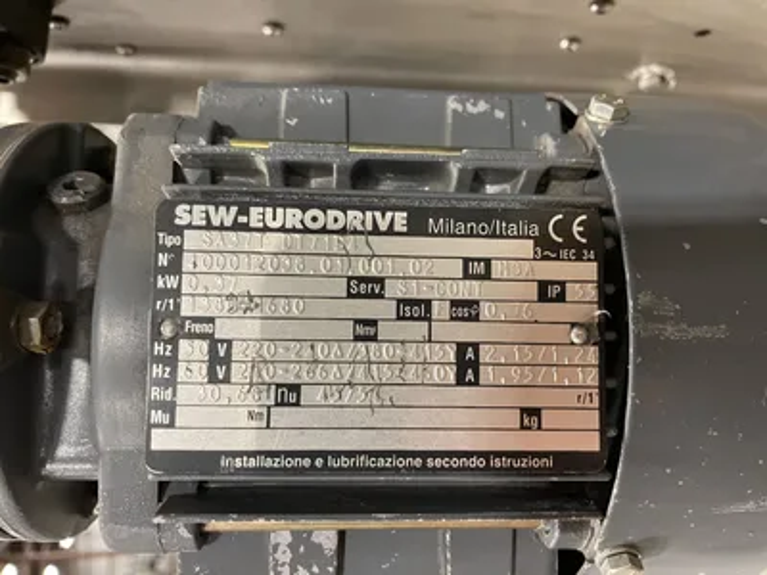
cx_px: 384
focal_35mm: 26
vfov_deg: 53.1
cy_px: 288
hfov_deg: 67.3
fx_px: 576
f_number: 1.6
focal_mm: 4.2
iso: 640
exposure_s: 1/40
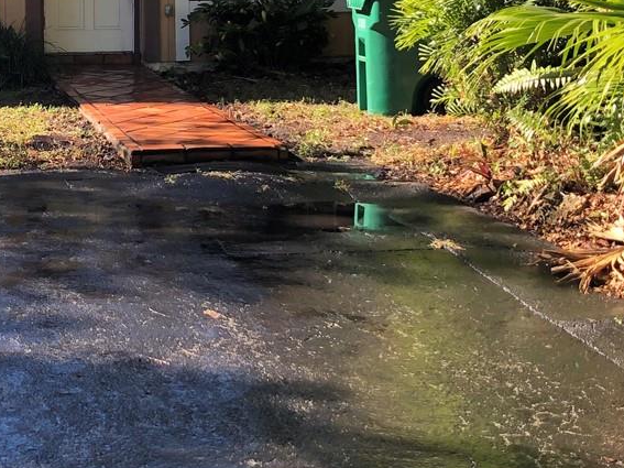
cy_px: 83
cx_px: 24
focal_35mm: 79
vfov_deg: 18.5
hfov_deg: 23.8
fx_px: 1424
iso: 20
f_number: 1.8
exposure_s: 1/209
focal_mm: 3.99
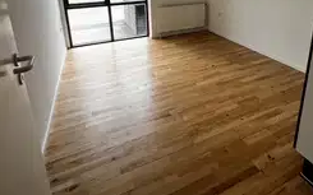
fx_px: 179
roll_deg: +1.4
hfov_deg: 82.1
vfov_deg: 51.4
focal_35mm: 21
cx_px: 171
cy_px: 24
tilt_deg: -14.6
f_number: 1.8
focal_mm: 1.57
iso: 32
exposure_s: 1/172
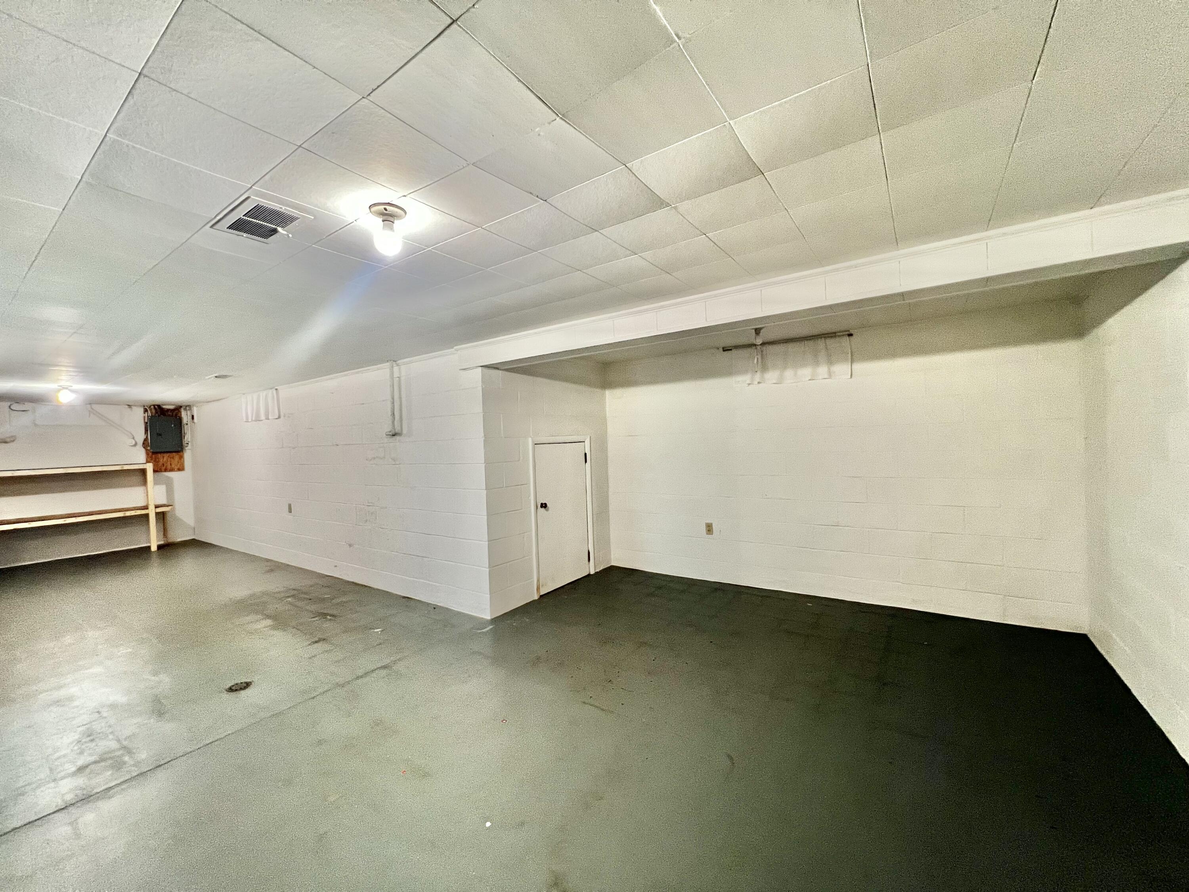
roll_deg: +2.3
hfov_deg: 106.2
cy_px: 446
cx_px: 594
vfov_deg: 89.9
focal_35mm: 13
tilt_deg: -1.6
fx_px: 447
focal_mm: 1.57
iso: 320
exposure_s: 1/60
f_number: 1.8
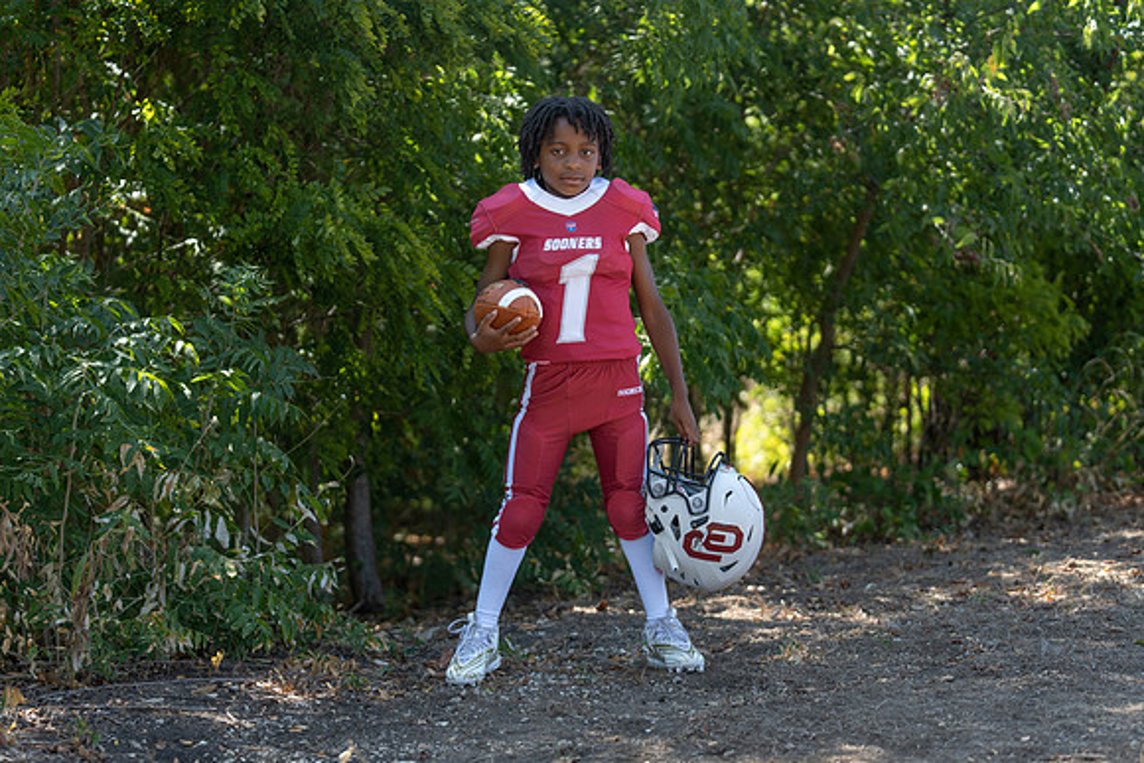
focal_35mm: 70
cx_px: 572
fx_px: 2225
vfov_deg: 19.5
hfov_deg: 28.8
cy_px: 382
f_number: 2.8
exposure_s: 1/320
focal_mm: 70
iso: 80
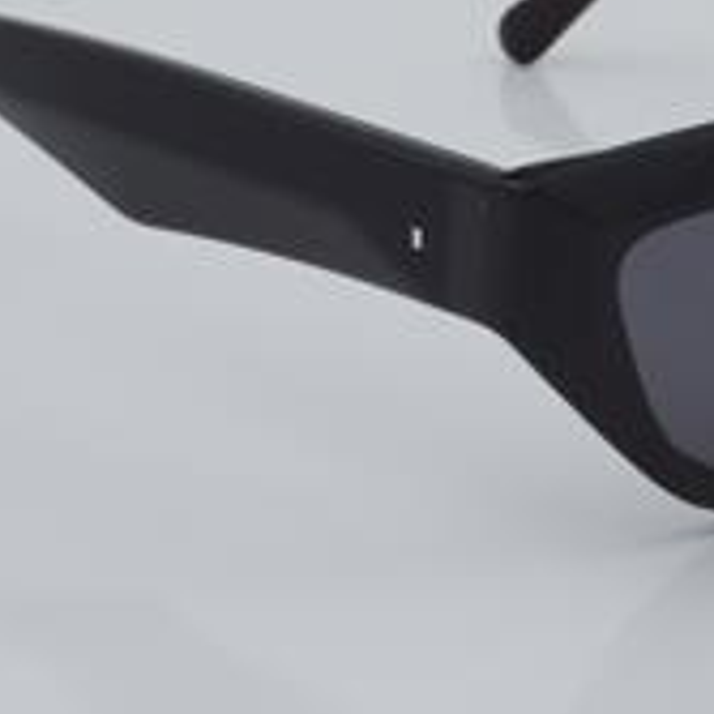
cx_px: 637
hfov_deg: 10.4
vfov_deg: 10.4
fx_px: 3921
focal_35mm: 168
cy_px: 222
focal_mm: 55
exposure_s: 1/4
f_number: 32
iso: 100
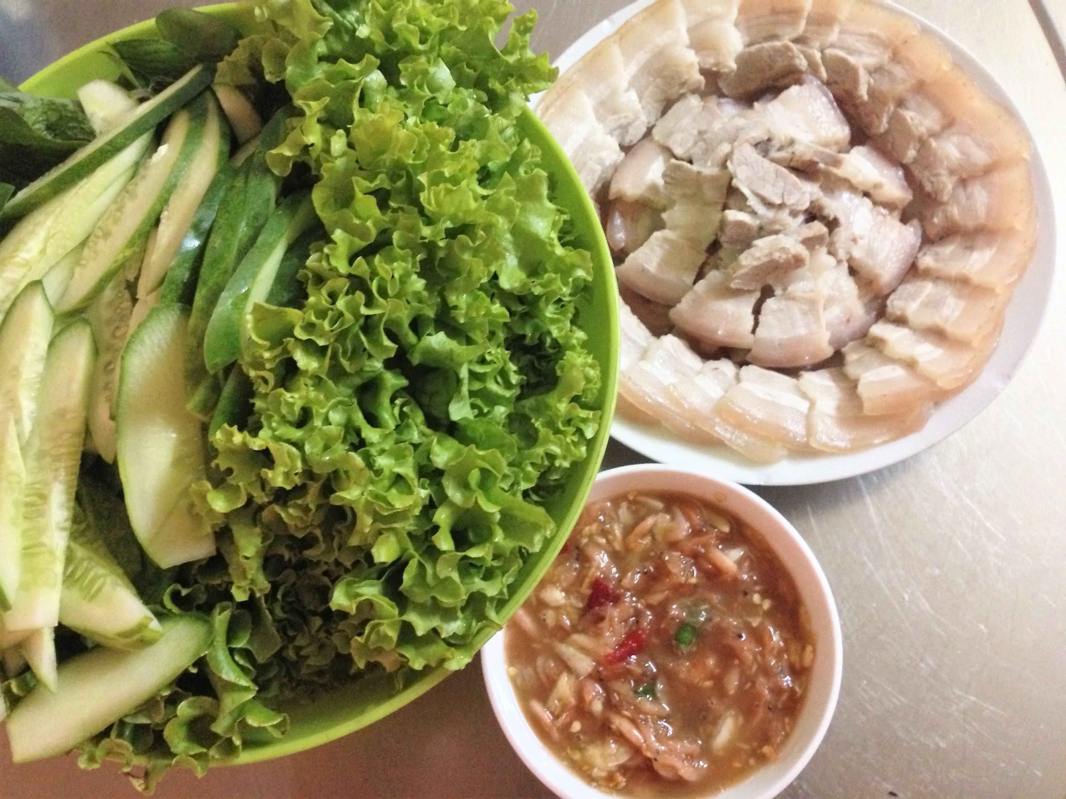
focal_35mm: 33
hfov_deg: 55.4
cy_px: 400
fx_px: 1016
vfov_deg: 42.9
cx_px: 533
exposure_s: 1/17
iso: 640
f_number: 2.4
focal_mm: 4.12
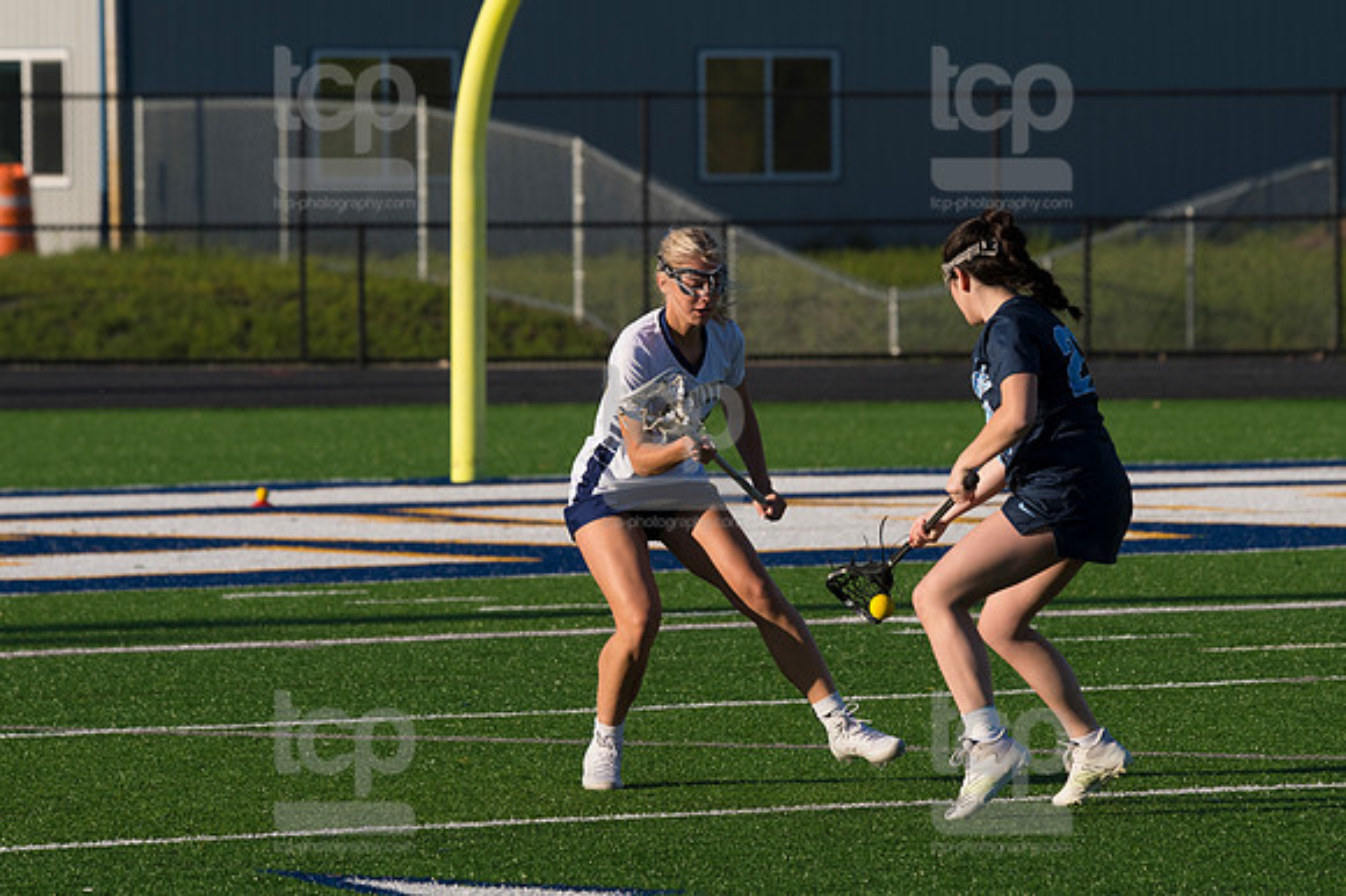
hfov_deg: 6.9
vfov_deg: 4.6
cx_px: 673
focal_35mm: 300
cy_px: 448
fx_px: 11210
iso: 250
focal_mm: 200
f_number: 5.6
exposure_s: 1/1600
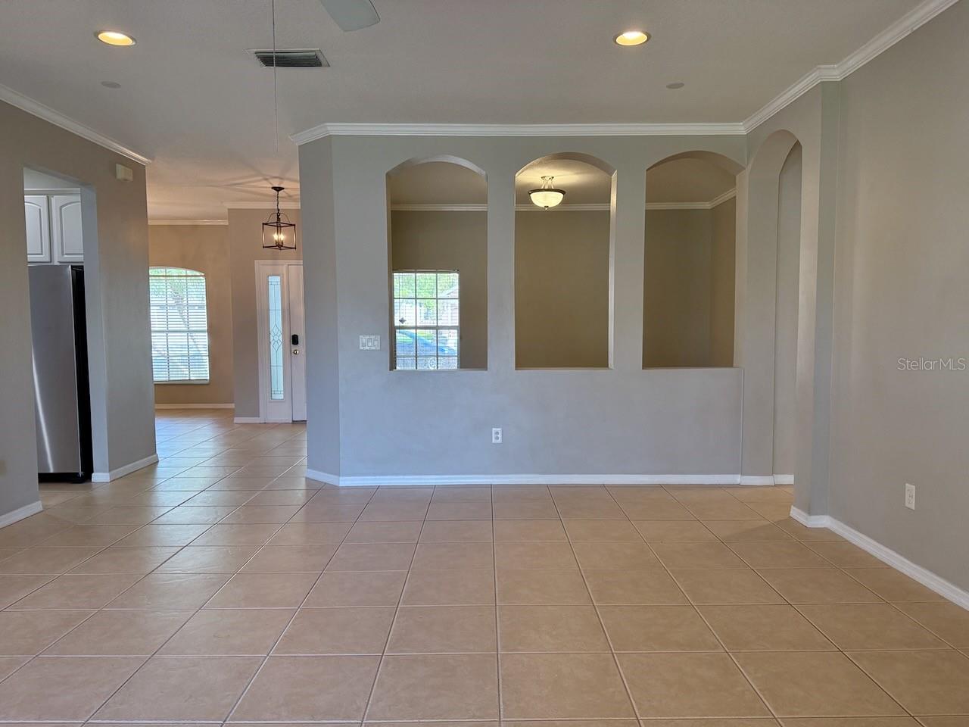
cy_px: 364
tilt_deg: -3.0
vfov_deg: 56.8
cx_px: 484
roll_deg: +0.0
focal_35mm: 24
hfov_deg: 71.6
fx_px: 672
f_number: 1.78
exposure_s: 1/154
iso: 200
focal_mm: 6.76
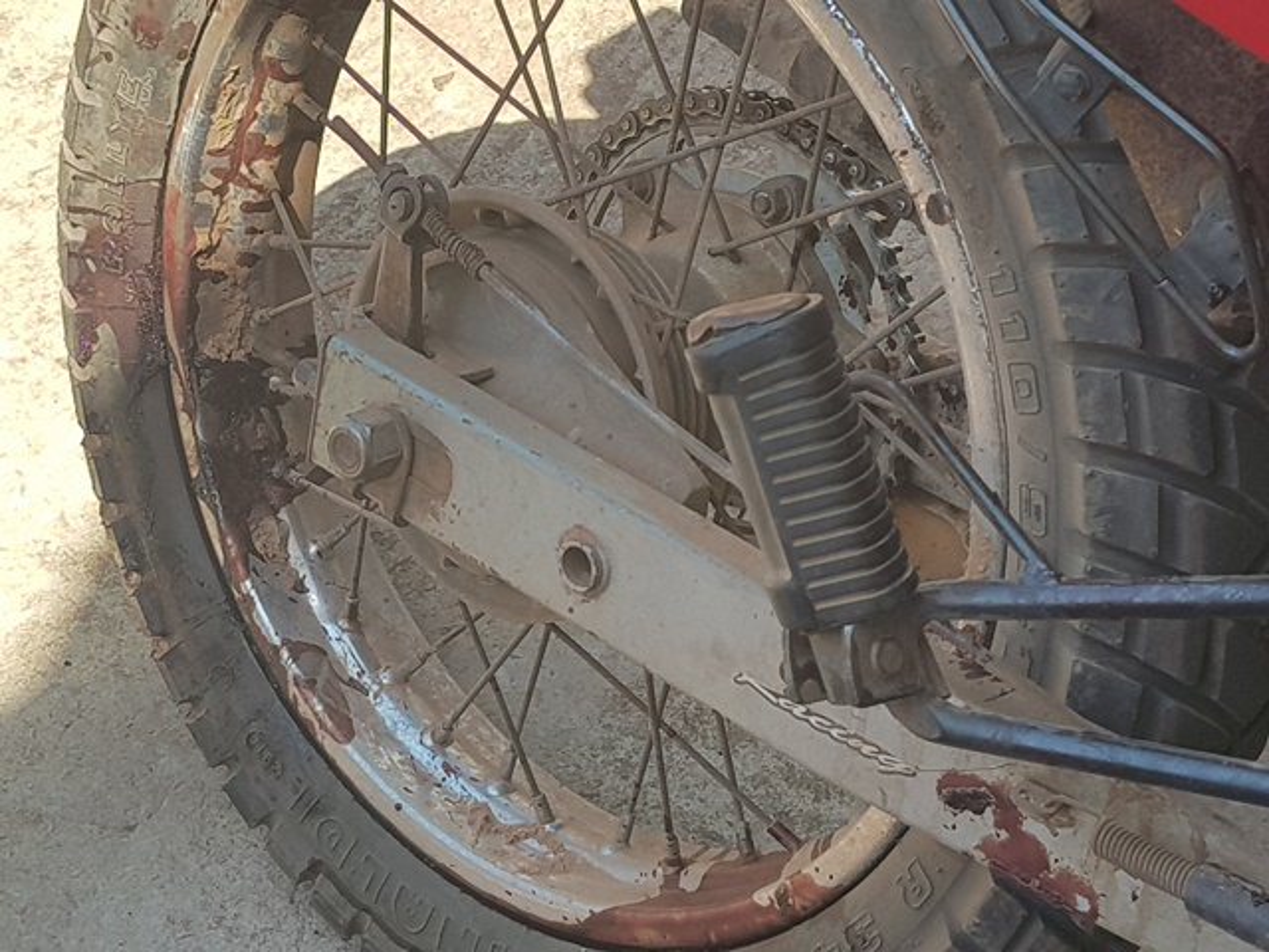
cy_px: 476
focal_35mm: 26
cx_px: 634
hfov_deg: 67.3
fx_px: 953
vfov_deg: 53.1
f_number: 1.7
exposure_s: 1/1156
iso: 40
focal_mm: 4.2
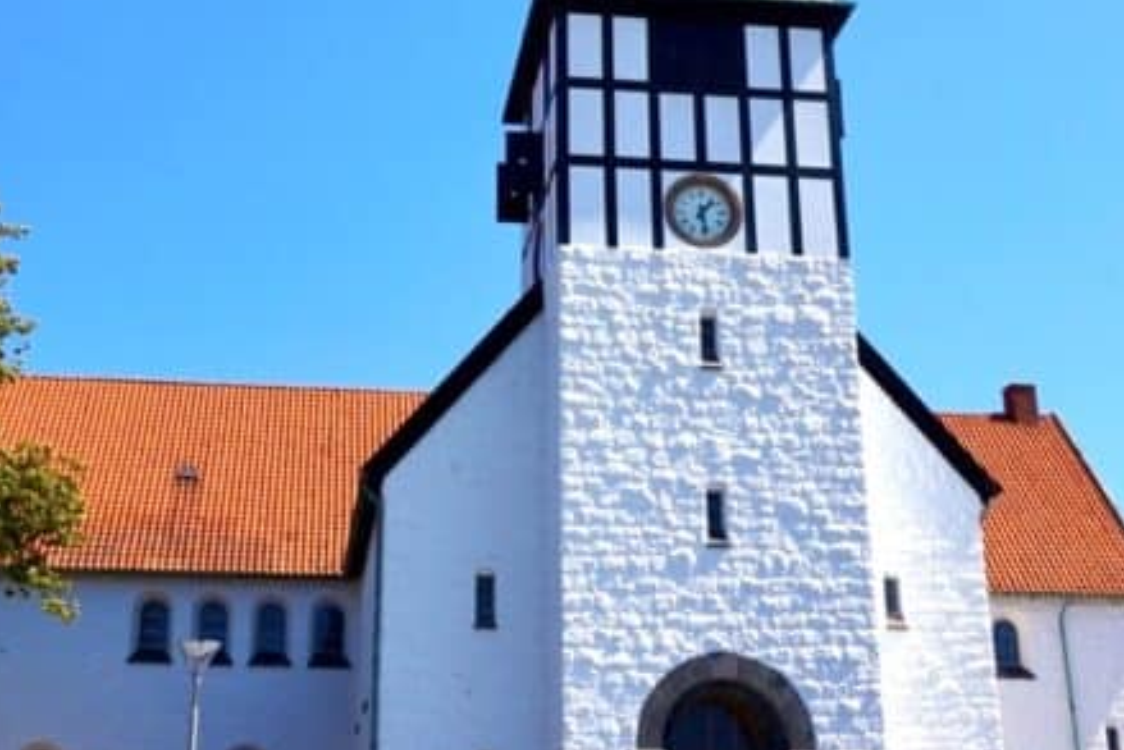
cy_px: 177
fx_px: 1749
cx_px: 512
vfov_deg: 23.9
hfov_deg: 35.6
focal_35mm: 56
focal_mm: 16
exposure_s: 1/200
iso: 100
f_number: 11
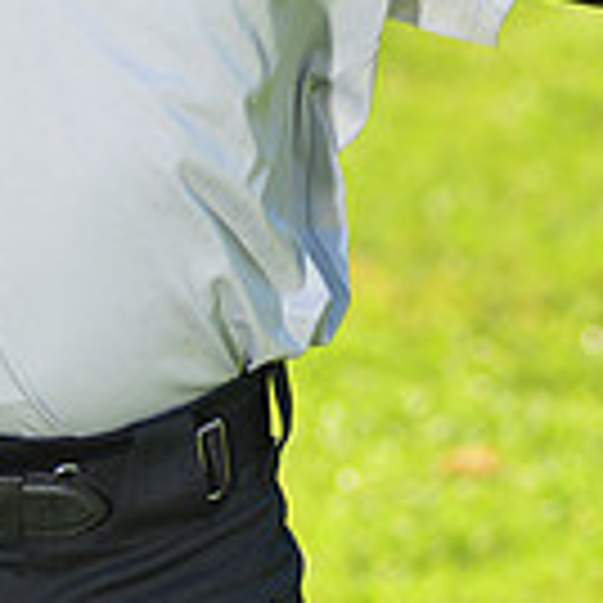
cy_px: -250
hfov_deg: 3.8
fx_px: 9066
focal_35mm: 460
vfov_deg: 3.8
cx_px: 14
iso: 100
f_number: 5
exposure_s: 1/250
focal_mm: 125
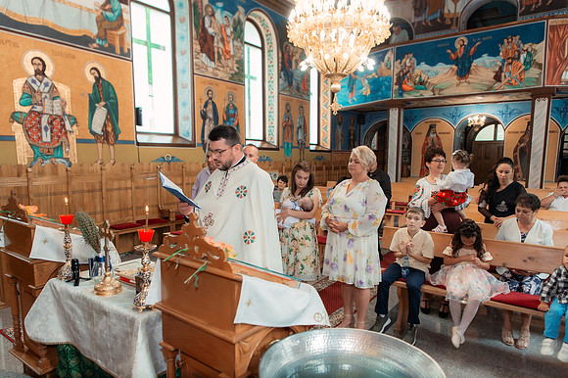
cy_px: 189
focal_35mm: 24
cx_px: 284
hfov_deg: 73.8
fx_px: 378
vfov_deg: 53.1
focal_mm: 24
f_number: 3.5
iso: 2000
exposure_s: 1/250
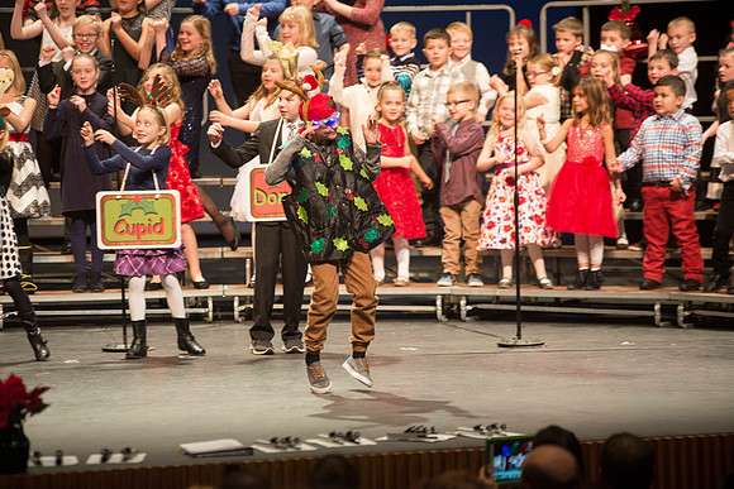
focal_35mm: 185
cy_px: 244
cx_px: 367
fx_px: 3773
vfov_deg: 7.4
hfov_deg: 11.1
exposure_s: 1/160
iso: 2500
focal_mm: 185
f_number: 2.8
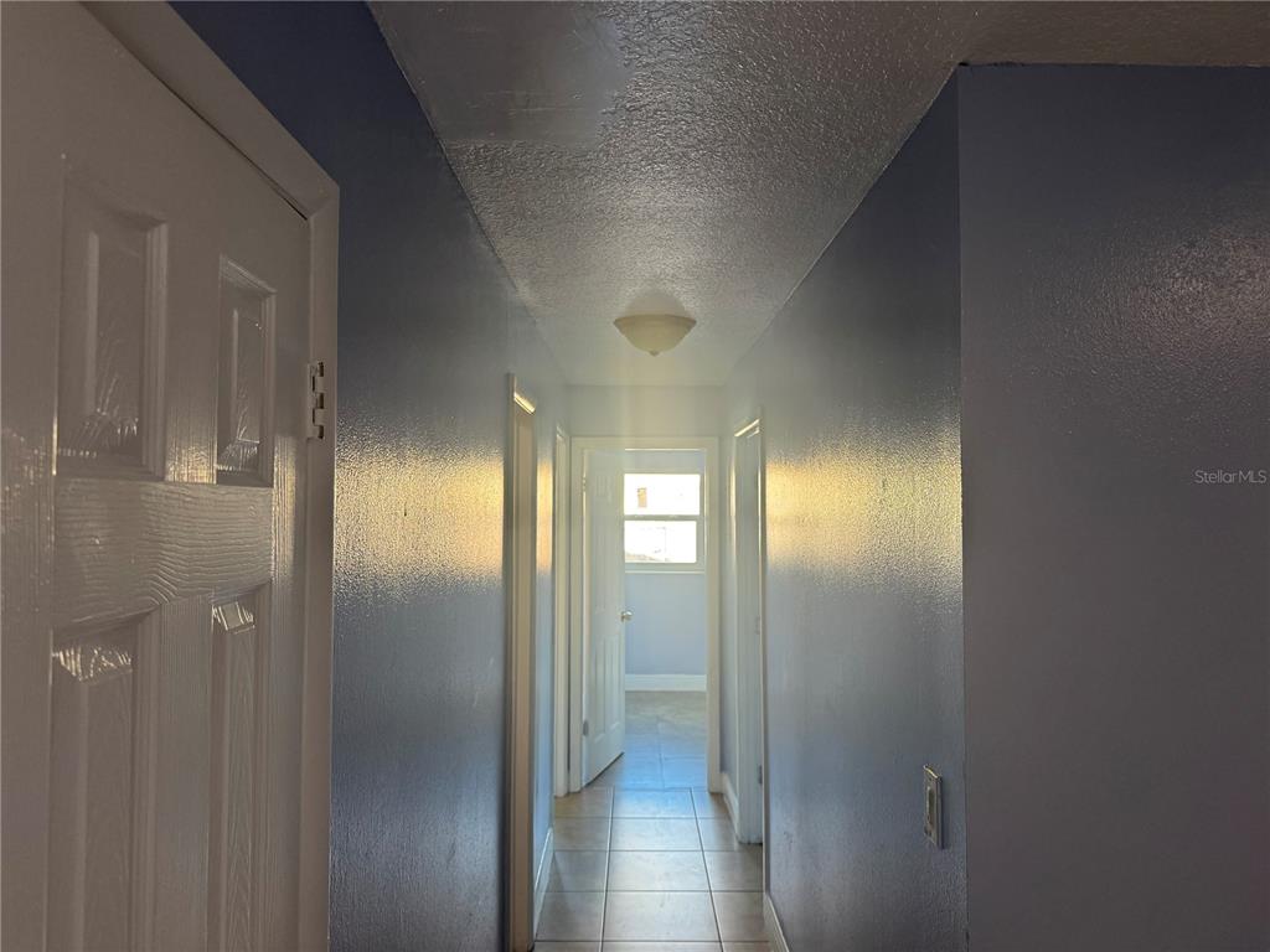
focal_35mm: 24
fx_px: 881
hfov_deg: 71.6
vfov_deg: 56.8
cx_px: 635
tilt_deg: -0.5
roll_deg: -2.1
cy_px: 476
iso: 200
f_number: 1.78
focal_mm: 6.76
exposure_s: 1/95
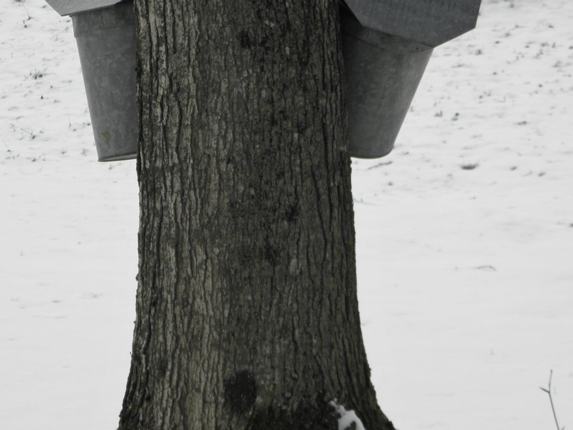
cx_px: 257
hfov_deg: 9.0
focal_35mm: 221
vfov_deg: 6.7
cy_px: 164
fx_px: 3658
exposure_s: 1/400
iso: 100
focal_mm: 26.8
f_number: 5
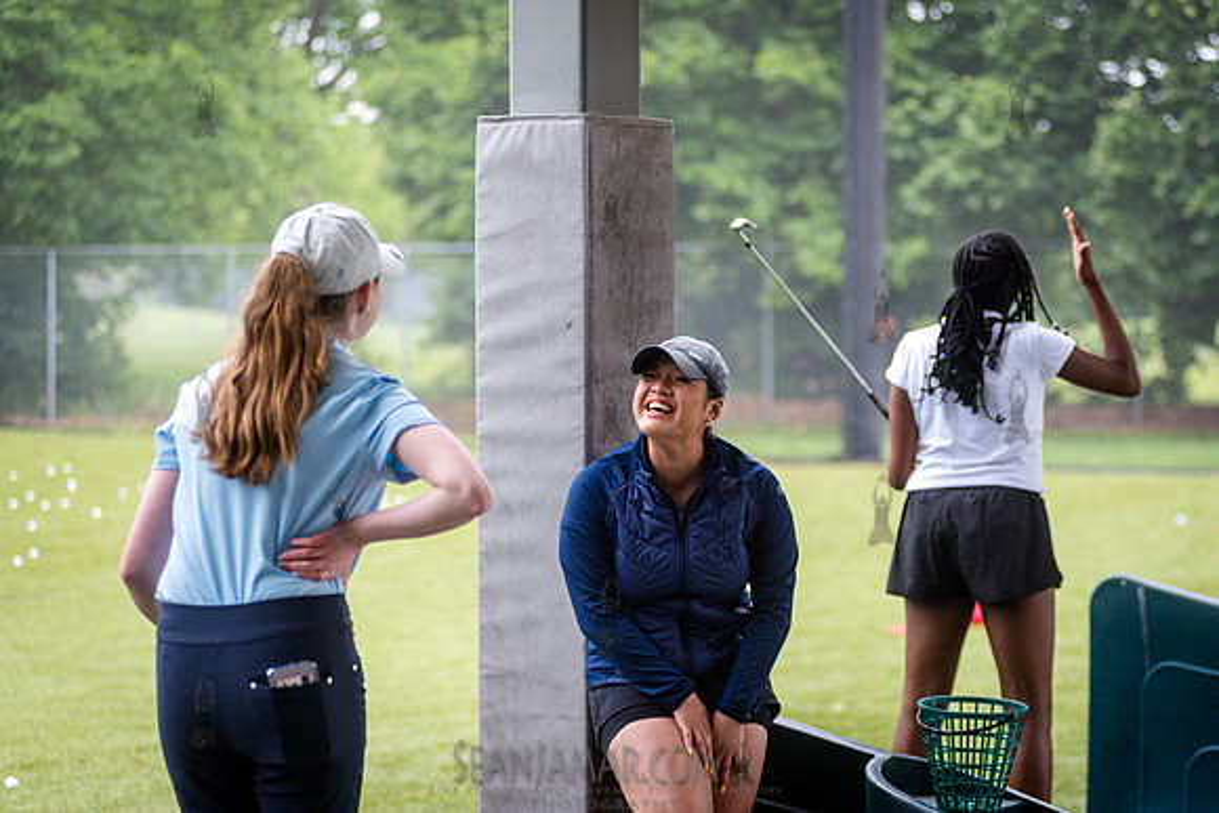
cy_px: 412
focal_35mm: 100
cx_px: 635
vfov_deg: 13.7
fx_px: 3390
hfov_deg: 20.4
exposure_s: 1/400
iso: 800
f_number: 2.8
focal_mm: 92
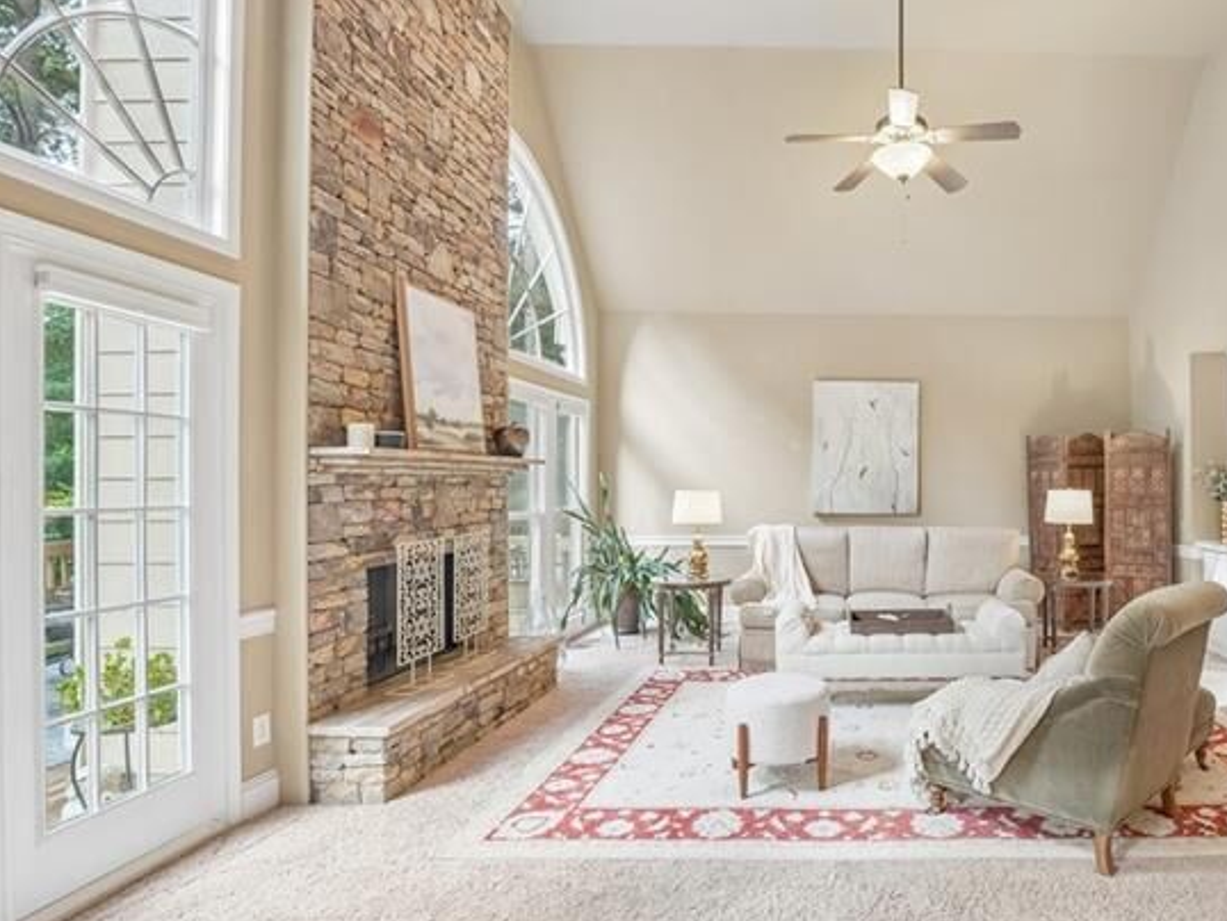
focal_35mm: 20
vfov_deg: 65.9
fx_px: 709
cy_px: 495
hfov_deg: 77.4
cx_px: 873
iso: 320
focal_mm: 14
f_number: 8
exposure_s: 1/10
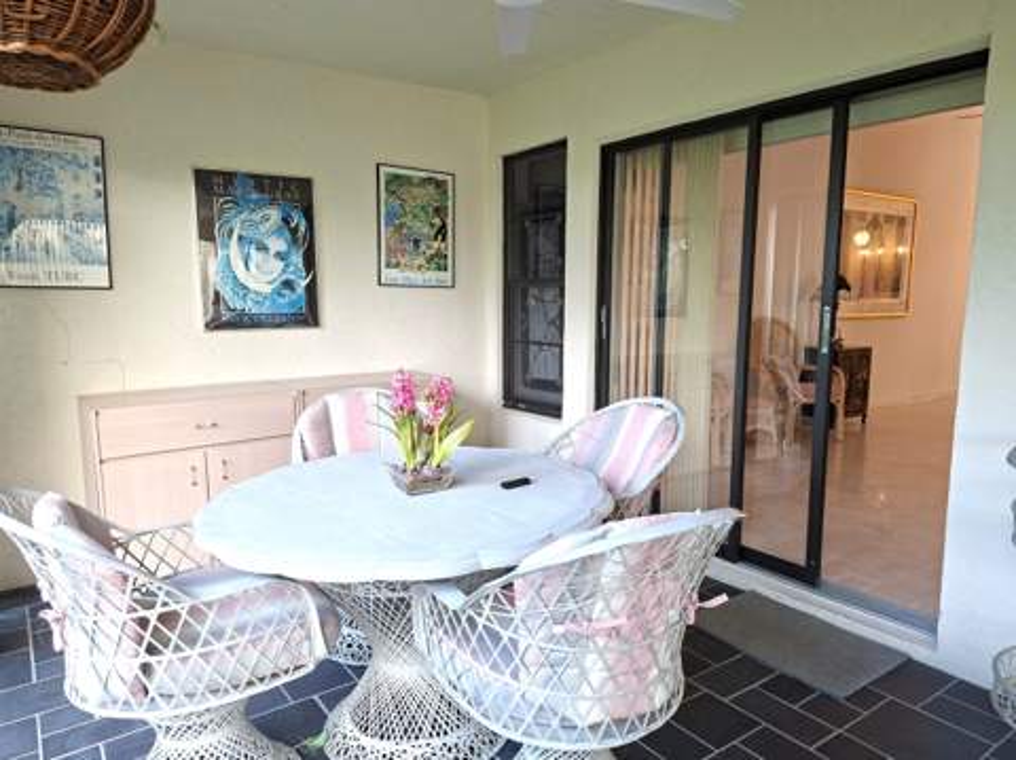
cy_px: 380
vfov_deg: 58.8
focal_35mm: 23
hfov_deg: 74.0
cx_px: 508
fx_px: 674
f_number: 1.8
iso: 250
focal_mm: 5.54
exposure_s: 1/60
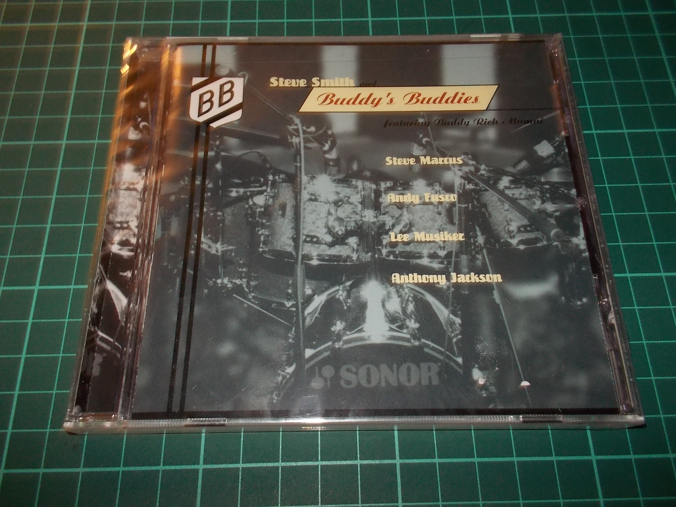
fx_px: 566
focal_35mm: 29
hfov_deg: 61.7
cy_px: 254
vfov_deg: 48.2
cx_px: 338
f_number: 3.3
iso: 200
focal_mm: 4.1
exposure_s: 1/30
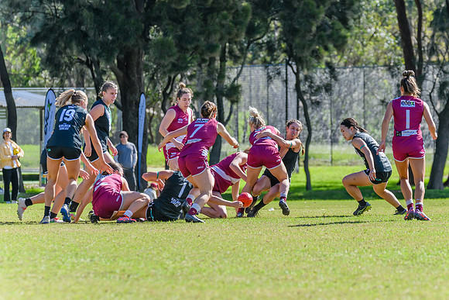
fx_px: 3710
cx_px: 252
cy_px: 141
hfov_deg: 6.9
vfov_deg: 4.6
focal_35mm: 297
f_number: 7.1
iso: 800
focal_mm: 250
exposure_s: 1/1250
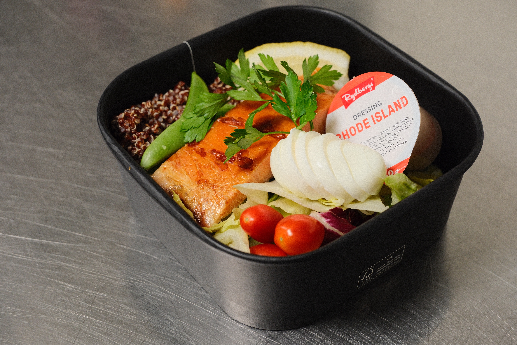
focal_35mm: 61
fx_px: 876
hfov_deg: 32.9
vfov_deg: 22.3
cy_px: 172
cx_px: 258
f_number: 4.3
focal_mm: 40.8
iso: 1250
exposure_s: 1/58
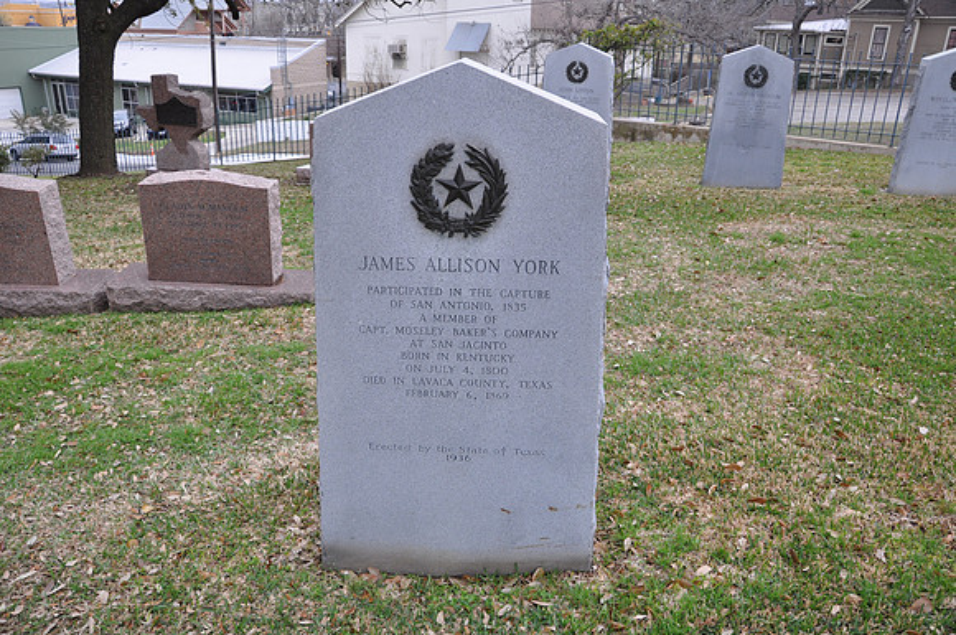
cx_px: 478
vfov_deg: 47.8
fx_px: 716
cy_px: 318
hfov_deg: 67.5
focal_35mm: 27
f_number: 5.6
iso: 400
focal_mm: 18
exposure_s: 1/125
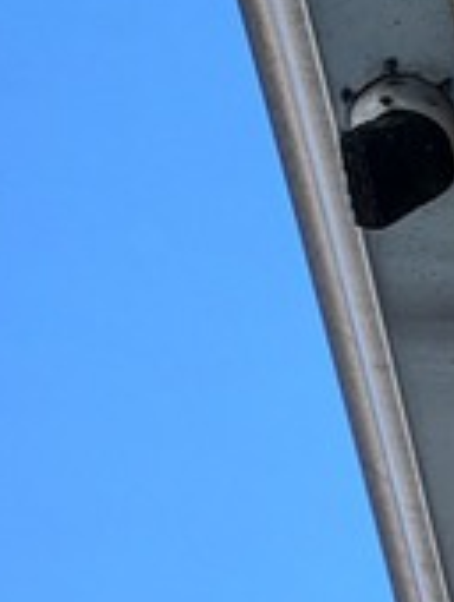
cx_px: 1465
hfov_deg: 7.5
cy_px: 676
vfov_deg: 11.5
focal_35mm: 169
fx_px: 2948
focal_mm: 5
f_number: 1.8
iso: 40
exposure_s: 1/523
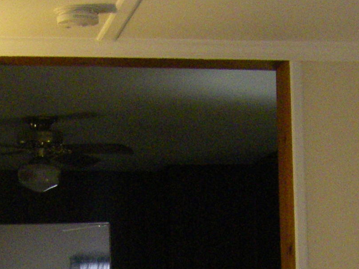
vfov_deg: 10.0
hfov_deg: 13.9
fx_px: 1472
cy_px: 440
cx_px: 140
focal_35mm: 142
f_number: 3.5
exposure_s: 1/50
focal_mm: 6.3
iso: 500
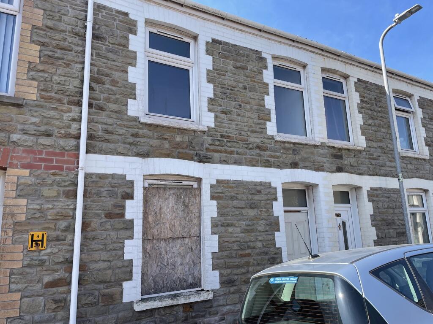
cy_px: 162
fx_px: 325
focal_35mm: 26
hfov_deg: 67.3
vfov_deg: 53.1
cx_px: 216
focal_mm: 4.2
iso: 32
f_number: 1.6
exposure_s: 1/1221
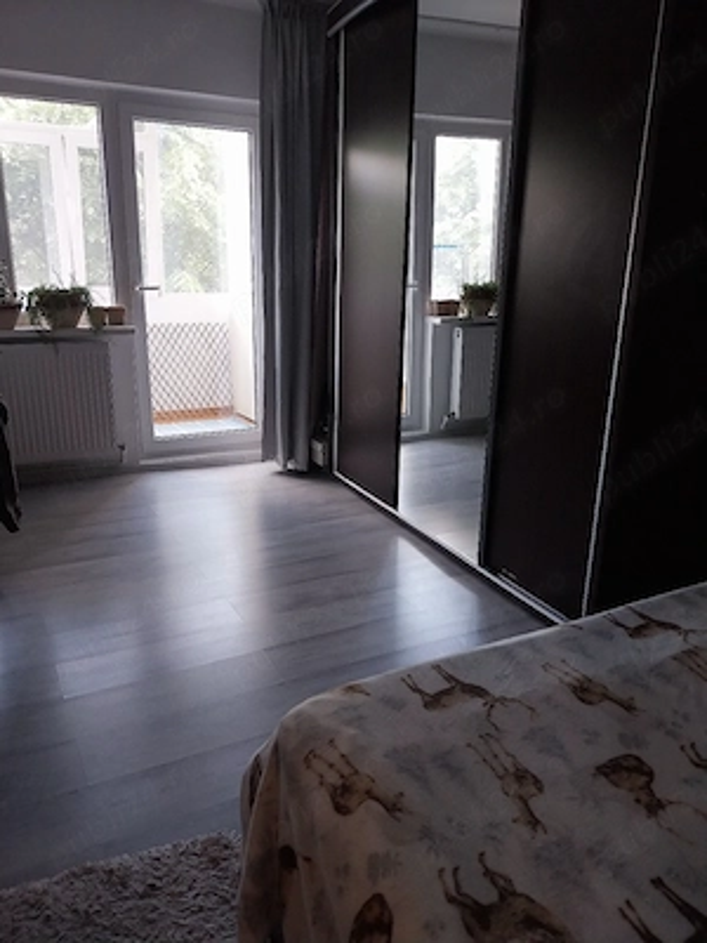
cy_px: 472
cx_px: 354
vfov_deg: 67.3
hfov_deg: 53.1
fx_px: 708
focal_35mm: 26
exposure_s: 1/50
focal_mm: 4
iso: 100
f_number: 1.8
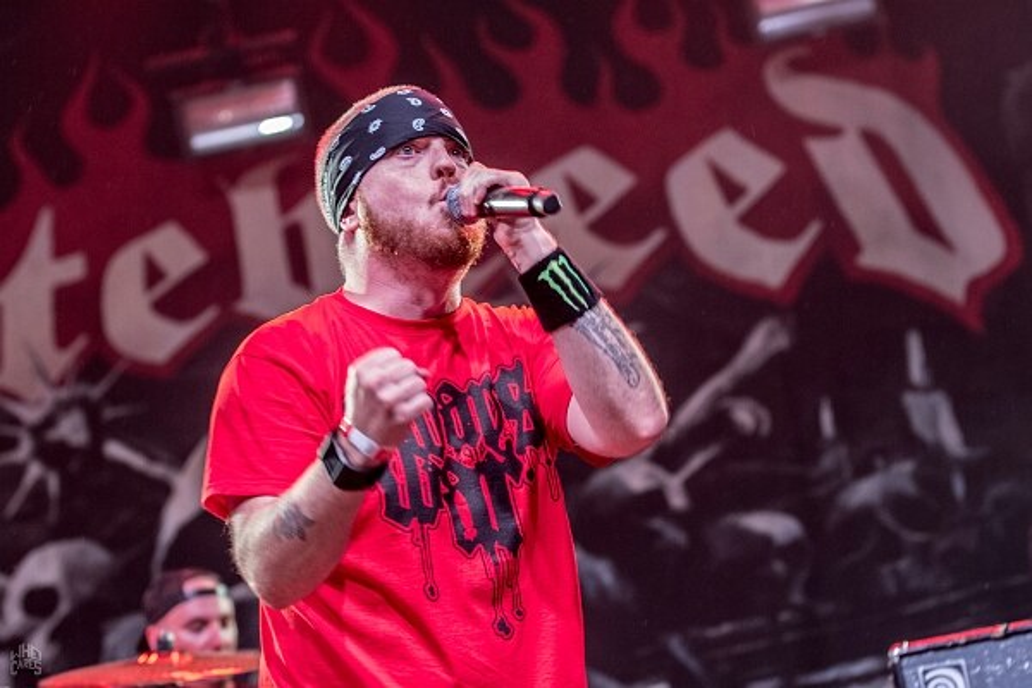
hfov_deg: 19.5
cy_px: 344
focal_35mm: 105
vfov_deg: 13.0
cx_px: 516
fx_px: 3010
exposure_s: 1/100
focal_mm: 70
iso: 1600
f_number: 2.8
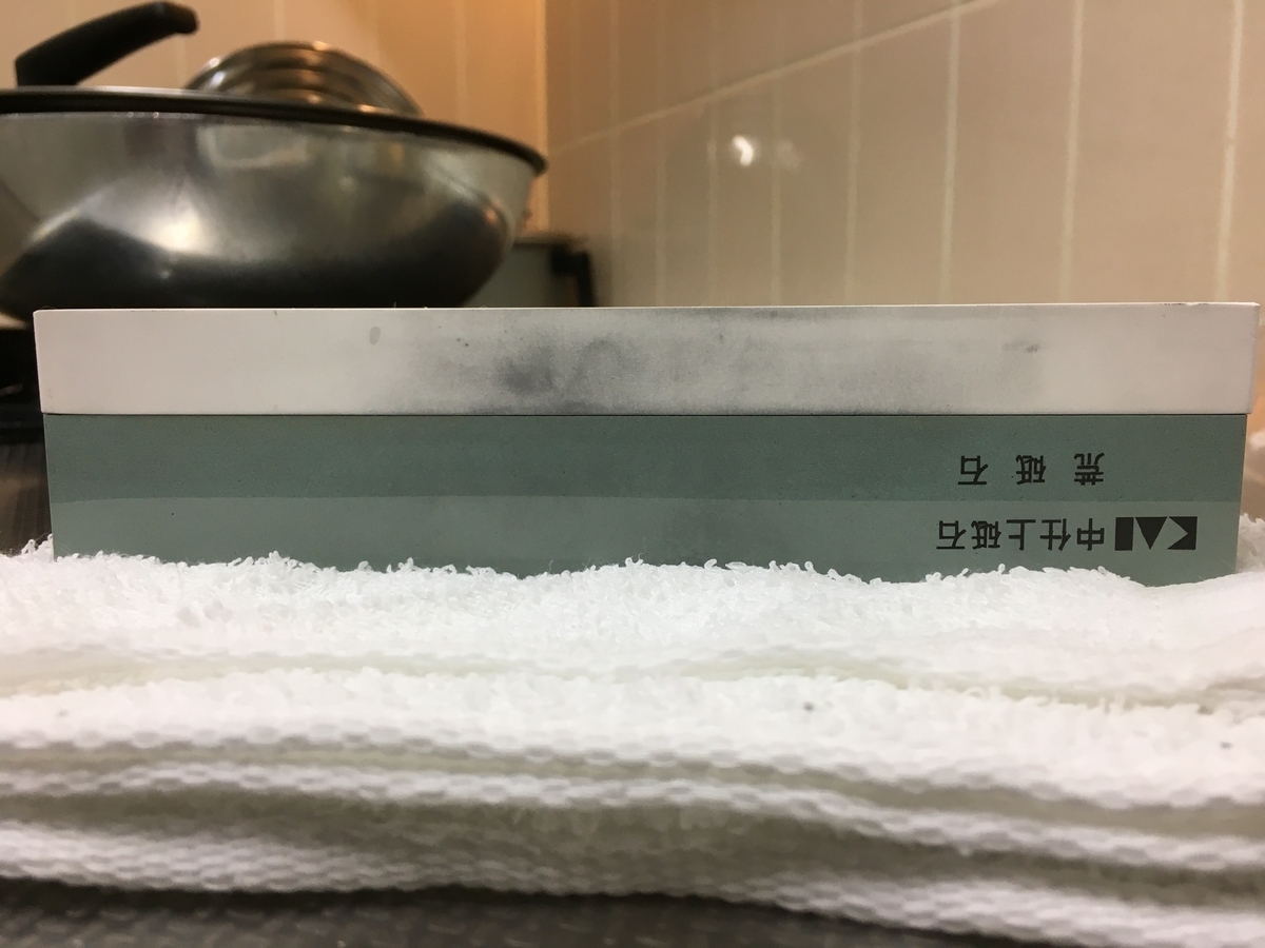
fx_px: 1060
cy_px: 474
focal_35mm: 29
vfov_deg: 48.2
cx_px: 632
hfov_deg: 61.7
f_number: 2.2
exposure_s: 1/30
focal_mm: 4.15
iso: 50
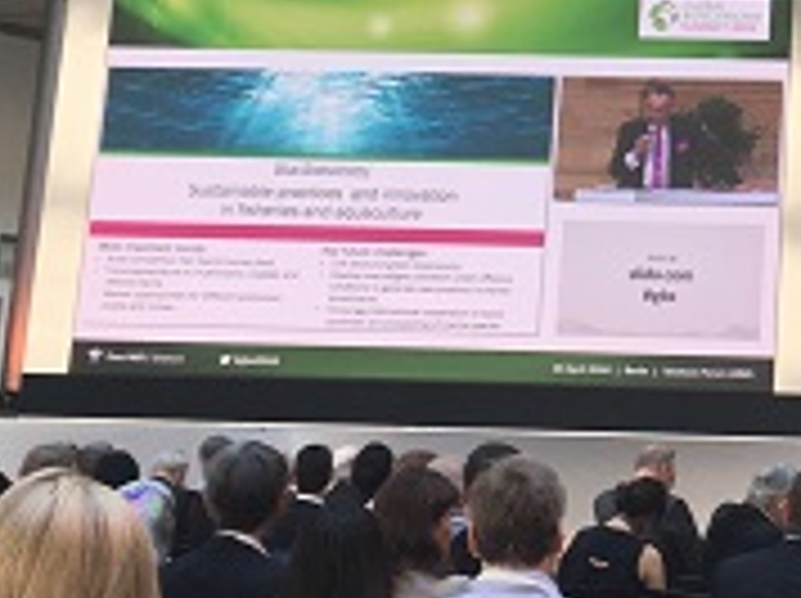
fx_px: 2265
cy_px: 0
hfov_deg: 19.0
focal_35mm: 98
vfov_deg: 14.8
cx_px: 945
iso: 40
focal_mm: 4.15
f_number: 2.2
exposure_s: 1/100
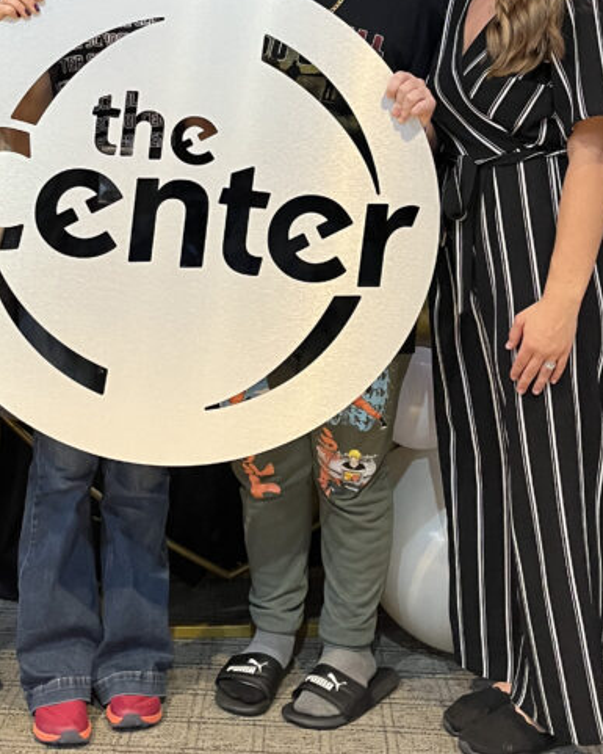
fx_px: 1204
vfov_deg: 34.1
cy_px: 202
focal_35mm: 54
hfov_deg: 28.0
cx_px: 224
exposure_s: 1/30
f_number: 1.6
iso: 500
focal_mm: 5.1
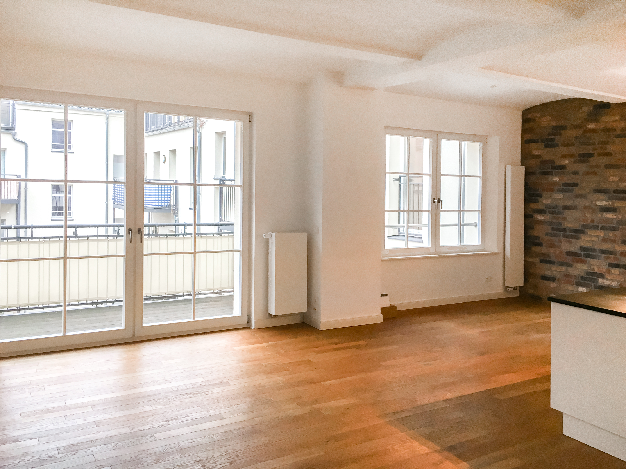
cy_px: 234
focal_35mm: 29
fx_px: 524
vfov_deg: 48.2
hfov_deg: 61.7
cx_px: 313
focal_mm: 4.15
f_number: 2.2
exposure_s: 1/33
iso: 64
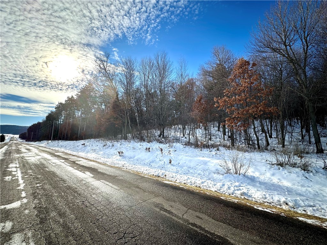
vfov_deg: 85.7
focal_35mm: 14
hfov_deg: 102.1
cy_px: 122
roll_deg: -0.9
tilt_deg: +9.0
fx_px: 132
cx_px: 164
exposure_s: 1/2132
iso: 50
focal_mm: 2.22
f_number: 2.2
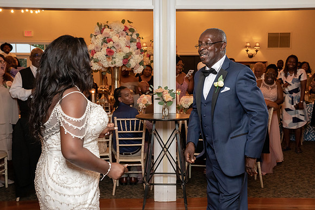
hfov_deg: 42.8
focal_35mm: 46
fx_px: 402
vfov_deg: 29.3
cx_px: 158
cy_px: 101
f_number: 5.6
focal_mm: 42
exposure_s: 1/200
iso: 4000
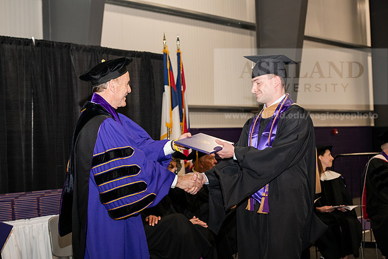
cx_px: 194
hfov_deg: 27.0
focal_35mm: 75
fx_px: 808
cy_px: 130
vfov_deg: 18.2
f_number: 5.6
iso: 2000
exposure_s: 1/200
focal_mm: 75
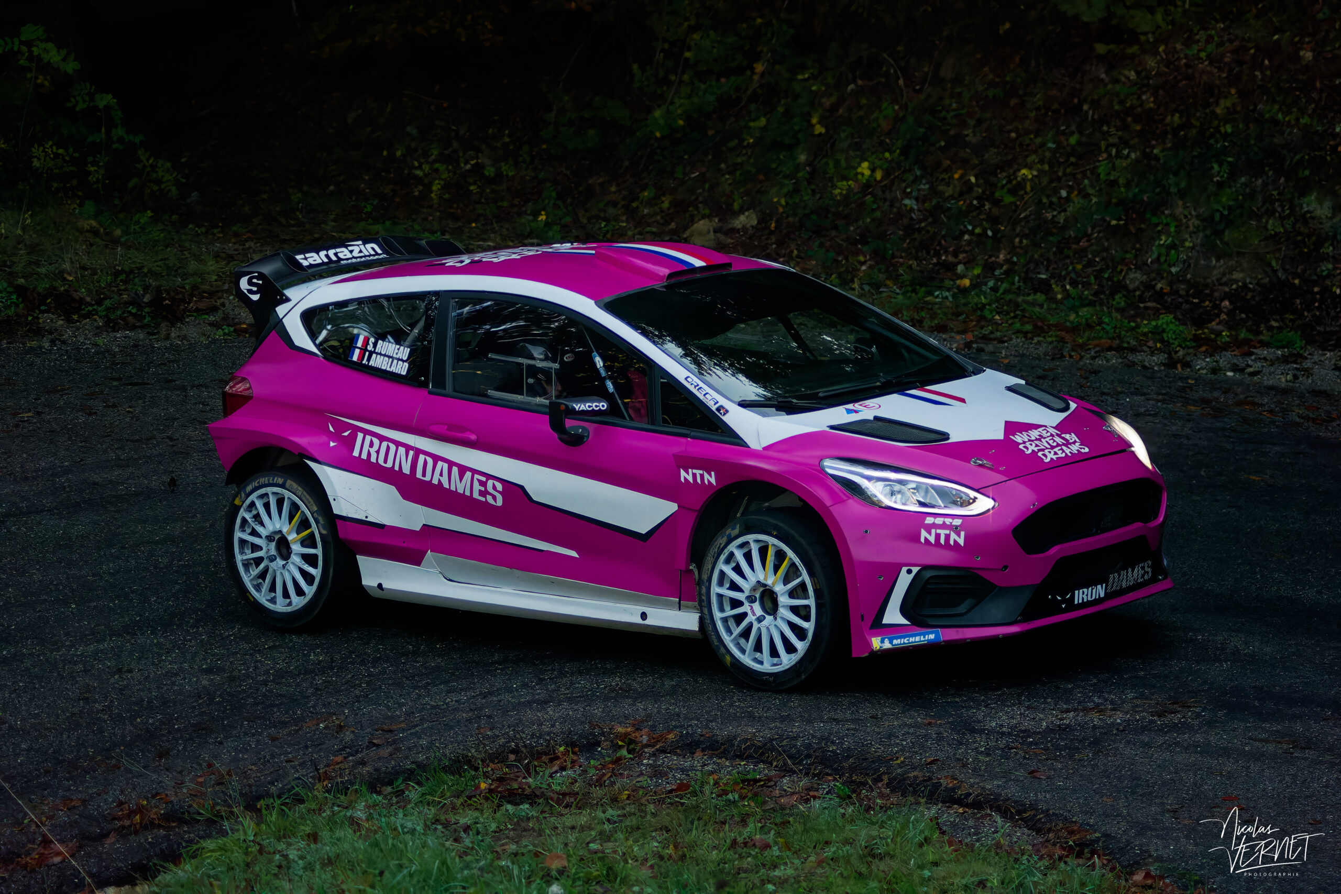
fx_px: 3911
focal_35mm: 105
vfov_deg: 13.0
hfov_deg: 19.5
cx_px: 670
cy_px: 447
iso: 11400
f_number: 4
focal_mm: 70
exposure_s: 1/5000
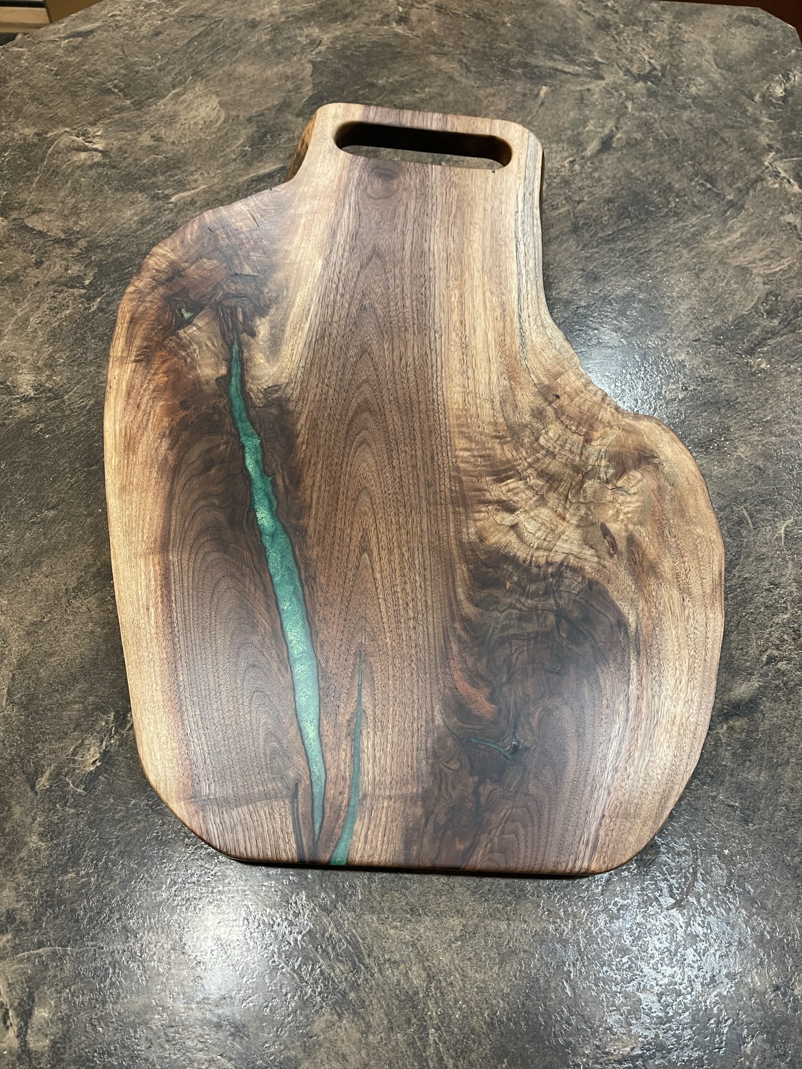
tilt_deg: -61.7
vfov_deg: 67.3
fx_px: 803
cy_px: 534
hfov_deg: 53.1
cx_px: 401
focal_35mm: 26
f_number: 1.6
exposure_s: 1/60
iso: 250
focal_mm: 5.1
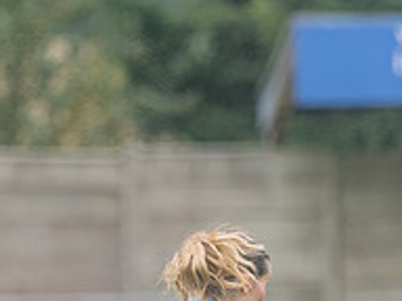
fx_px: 12380
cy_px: 435
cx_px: 528
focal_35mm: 1066
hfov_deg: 1.9
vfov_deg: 1.4
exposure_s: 1/1600
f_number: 2.8
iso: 320
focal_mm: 210
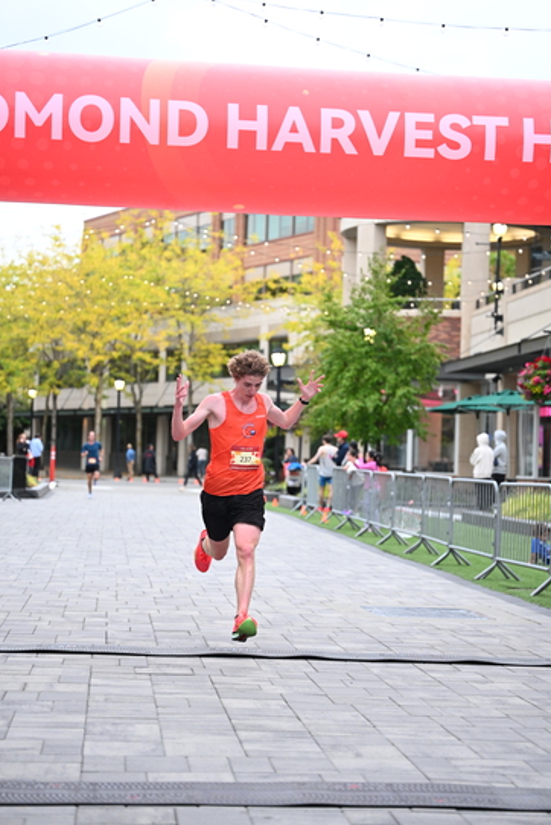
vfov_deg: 28.4
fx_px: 1628
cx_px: 278
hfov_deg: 19.2
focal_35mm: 71
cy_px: 408
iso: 1600
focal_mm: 70
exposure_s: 1/800
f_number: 2.8
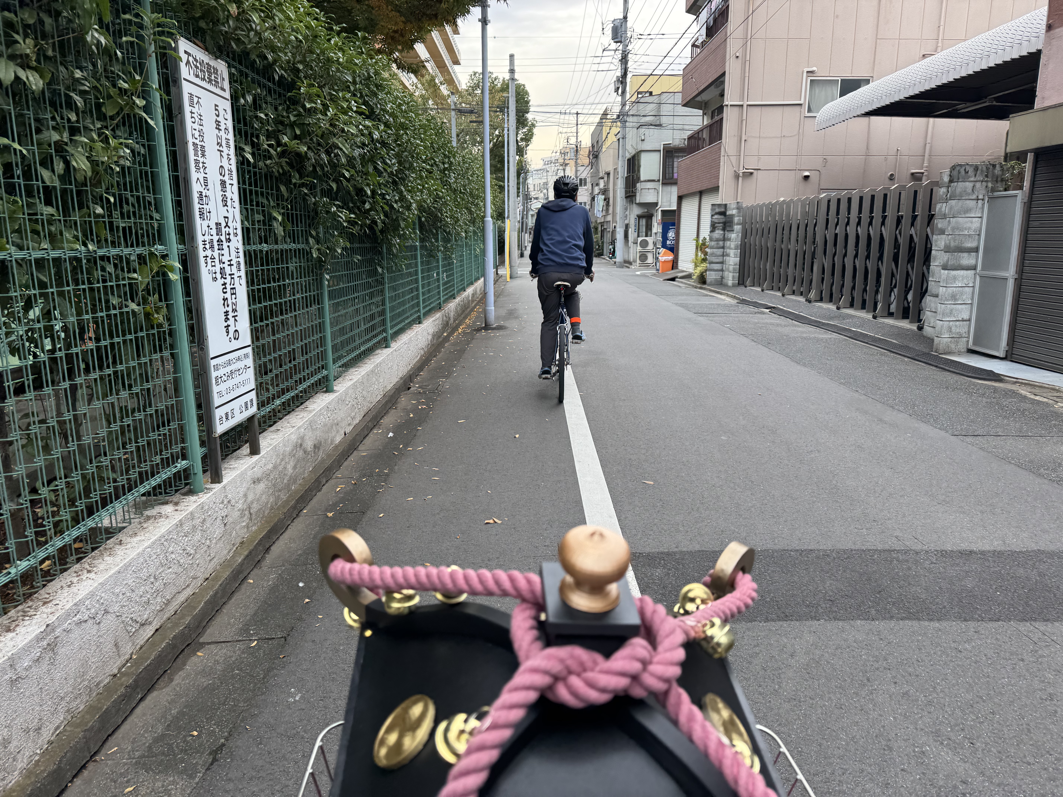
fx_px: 737
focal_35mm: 24
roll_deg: +0.7
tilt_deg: -12.7
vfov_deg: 56.8
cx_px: 532
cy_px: 398
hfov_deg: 71.6
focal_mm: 6.76
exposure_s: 1/454
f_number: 1.78
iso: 80
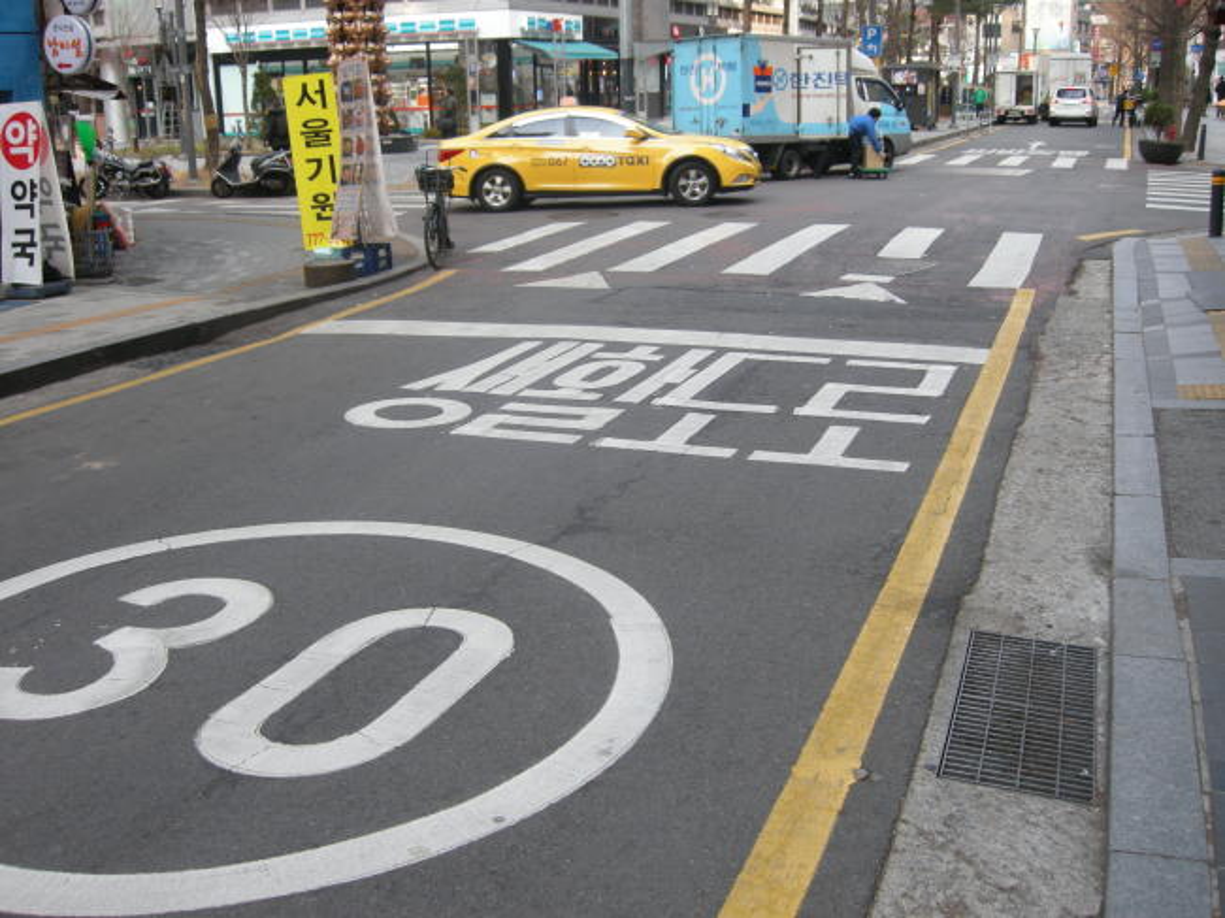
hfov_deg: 52.6
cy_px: 459
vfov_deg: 40.7
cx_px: 612
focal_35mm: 35
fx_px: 1238
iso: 64
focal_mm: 7.5
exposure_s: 1/73
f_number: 3.4
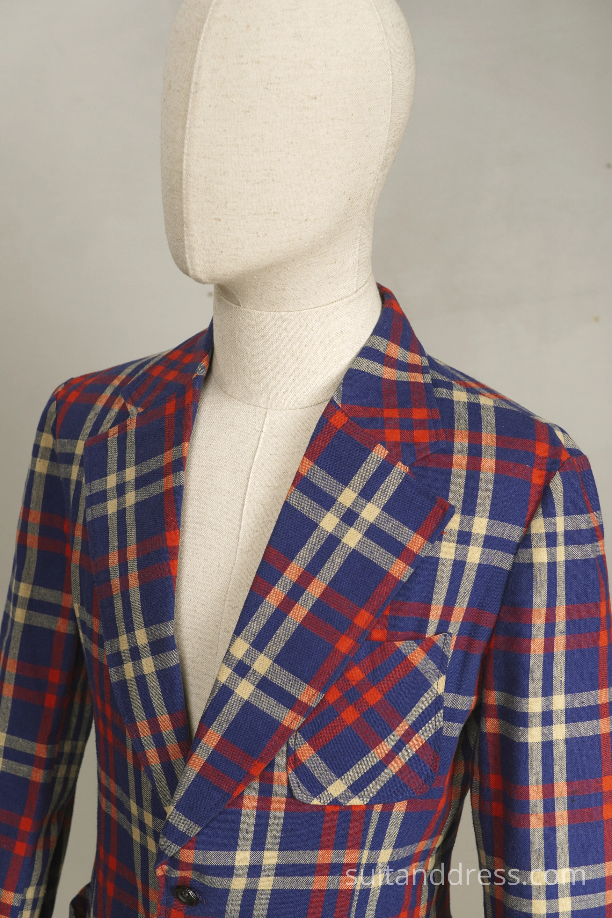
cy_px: 459
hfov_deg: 28.1
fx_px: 1224
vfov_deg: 41.1
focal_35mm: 48
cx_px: 306
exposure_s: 1/30
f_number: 4
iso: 200
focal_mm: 32
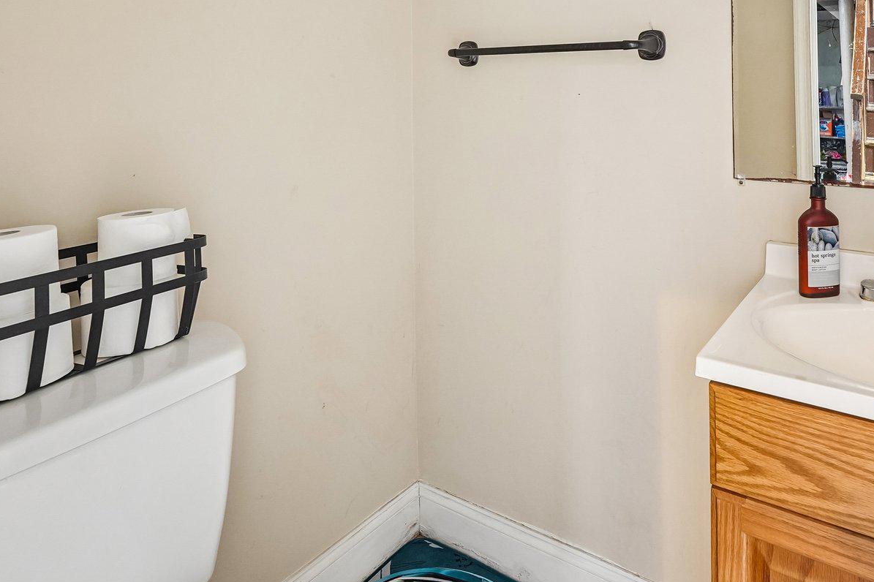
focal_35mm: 24
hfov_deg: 72.0
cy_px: 89
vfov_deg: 48.9
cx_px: 568
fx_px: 582
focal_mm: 14
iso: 2000
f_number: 8
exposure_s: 1/1.67
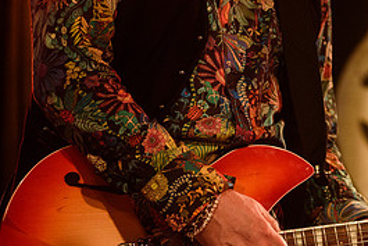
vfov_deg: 7.6
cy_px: 0
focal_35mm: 179
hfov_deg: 11.4
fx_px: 1831
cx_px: 296
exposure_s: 1/160
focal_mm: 80
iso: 2500
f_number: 3.2
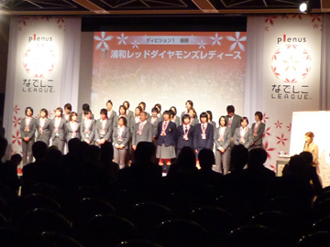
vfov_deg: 37.7
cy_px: 124
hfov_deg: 49.0
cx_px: 165
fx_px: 362
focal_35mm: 38
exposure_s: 1/30
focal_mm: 4.4
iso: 250
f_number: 2.8
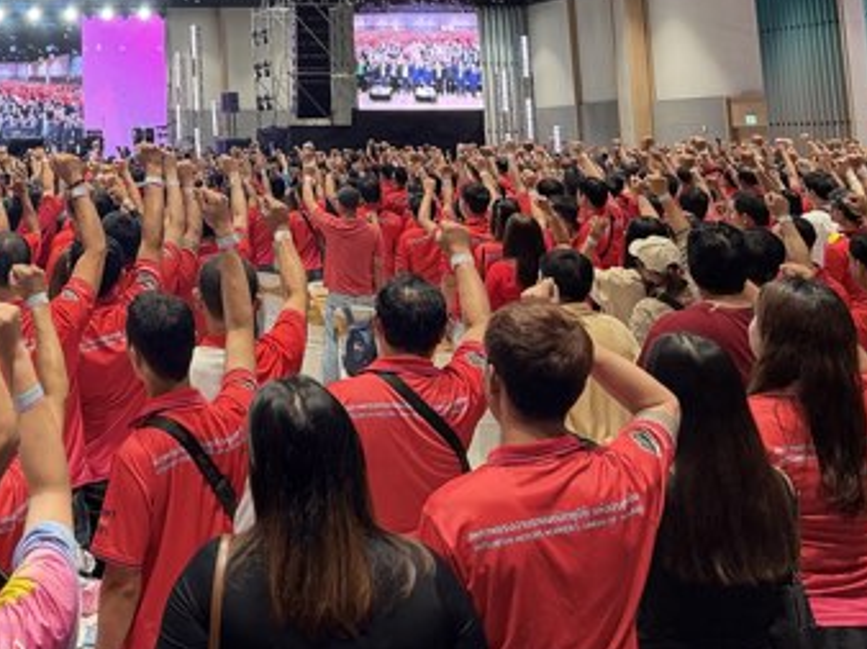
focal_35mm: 54
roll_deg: +1.2
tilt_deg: +7.6
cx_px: -49
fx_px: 1352
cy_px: -67
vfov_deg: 25.1
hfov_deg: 32.1
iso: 200
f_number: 1.78
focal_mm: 6.76
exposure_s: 1/100
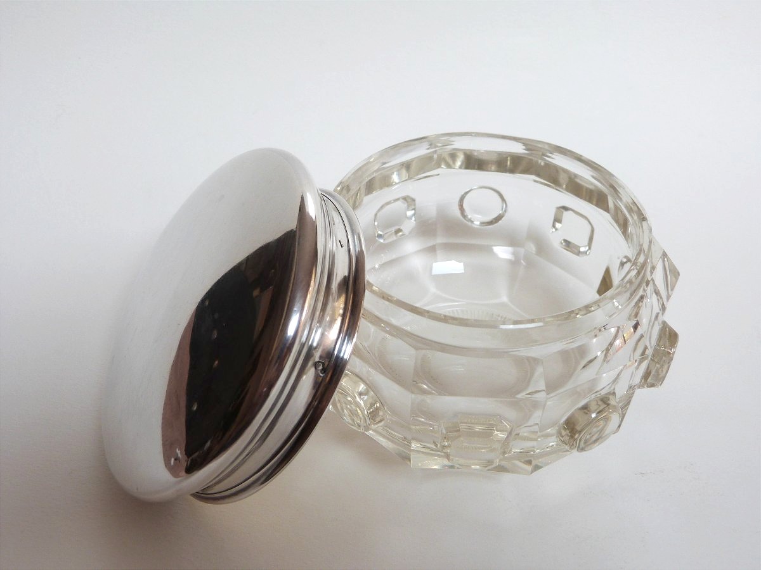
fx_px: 879
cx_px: 380
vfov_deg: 36.0
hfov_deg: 46.8
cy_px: 285
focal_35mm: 40
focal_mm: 7.1
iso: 125
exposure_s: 1/60
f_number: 3.1
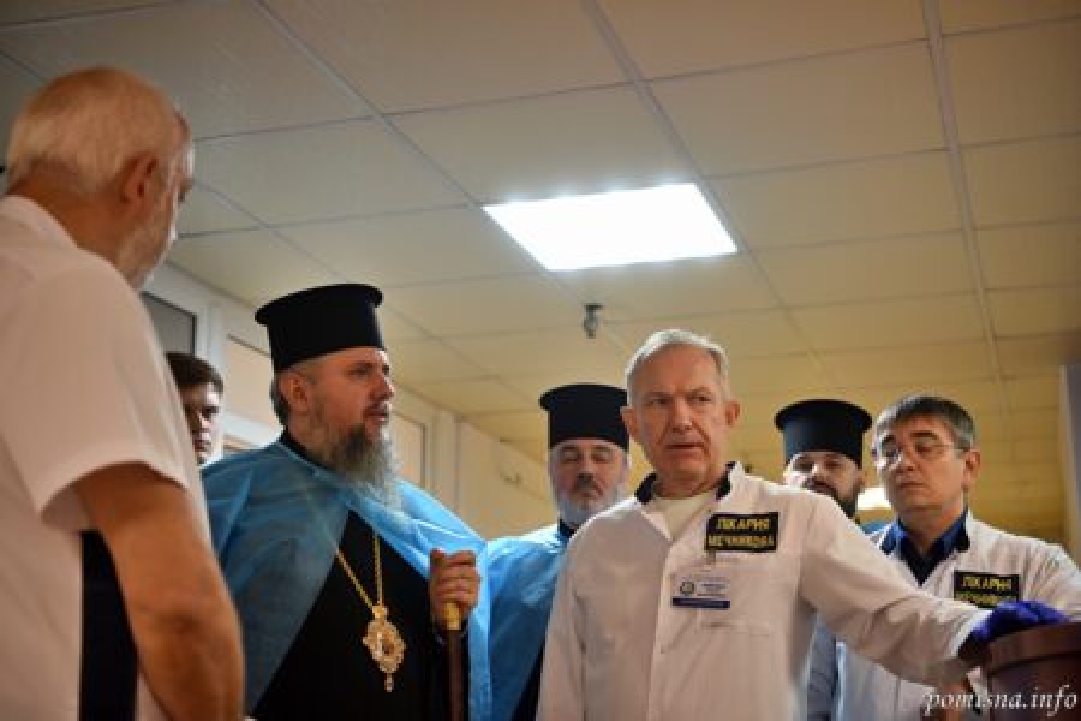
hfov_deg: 39.6
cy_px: 360
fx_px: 1501
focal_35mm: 50
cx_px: 540
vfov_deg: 27.0
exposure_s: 1/80
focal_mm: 50
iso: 720
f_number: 2.8
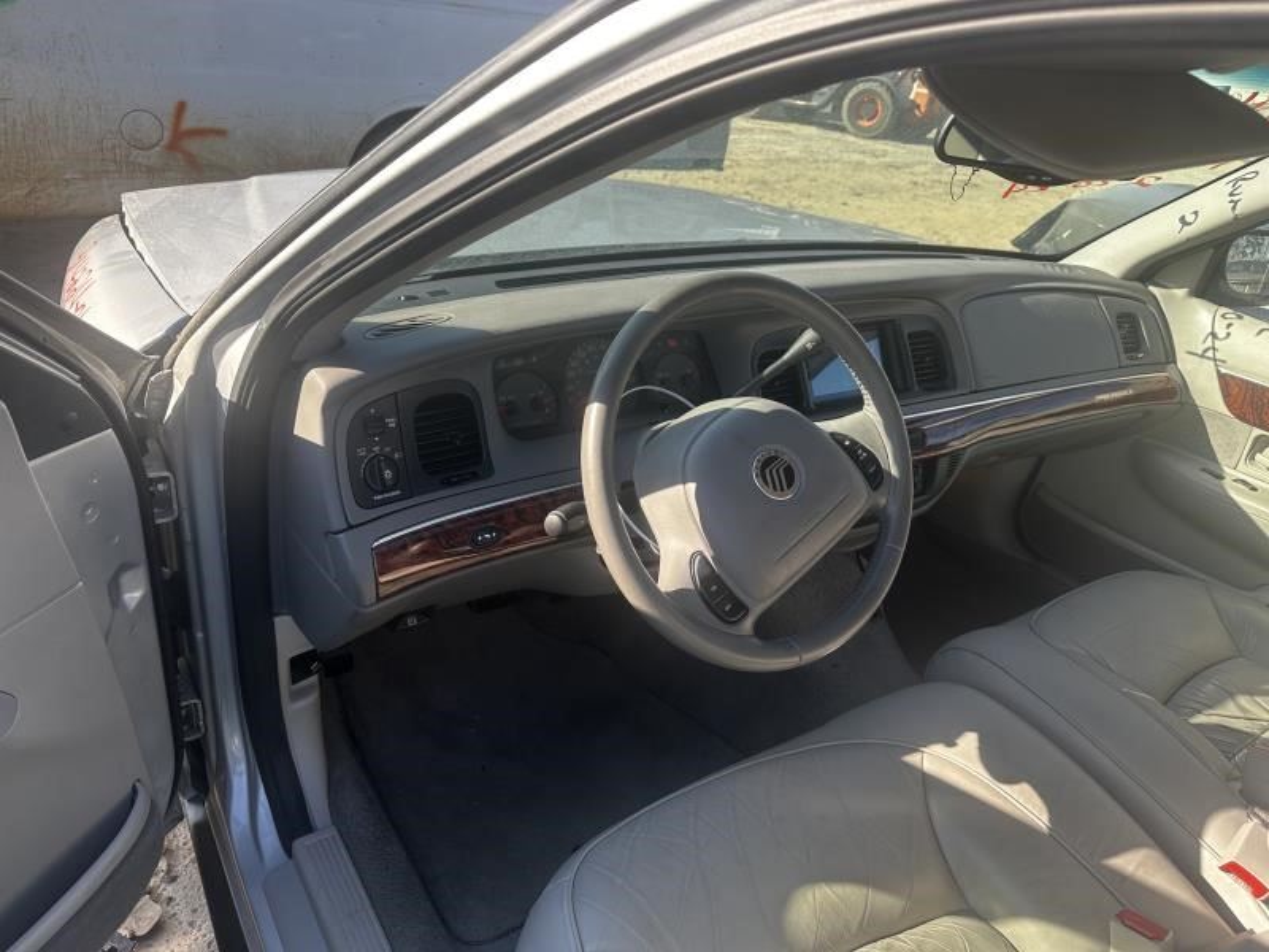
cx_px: 634
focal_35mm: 24
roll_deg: -9.1
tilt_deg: -24.9
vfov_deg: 56.8
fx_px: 880
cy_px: 476
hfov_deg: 71.6
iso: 80
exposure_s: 1/650
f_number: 1.78
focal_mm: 6.86
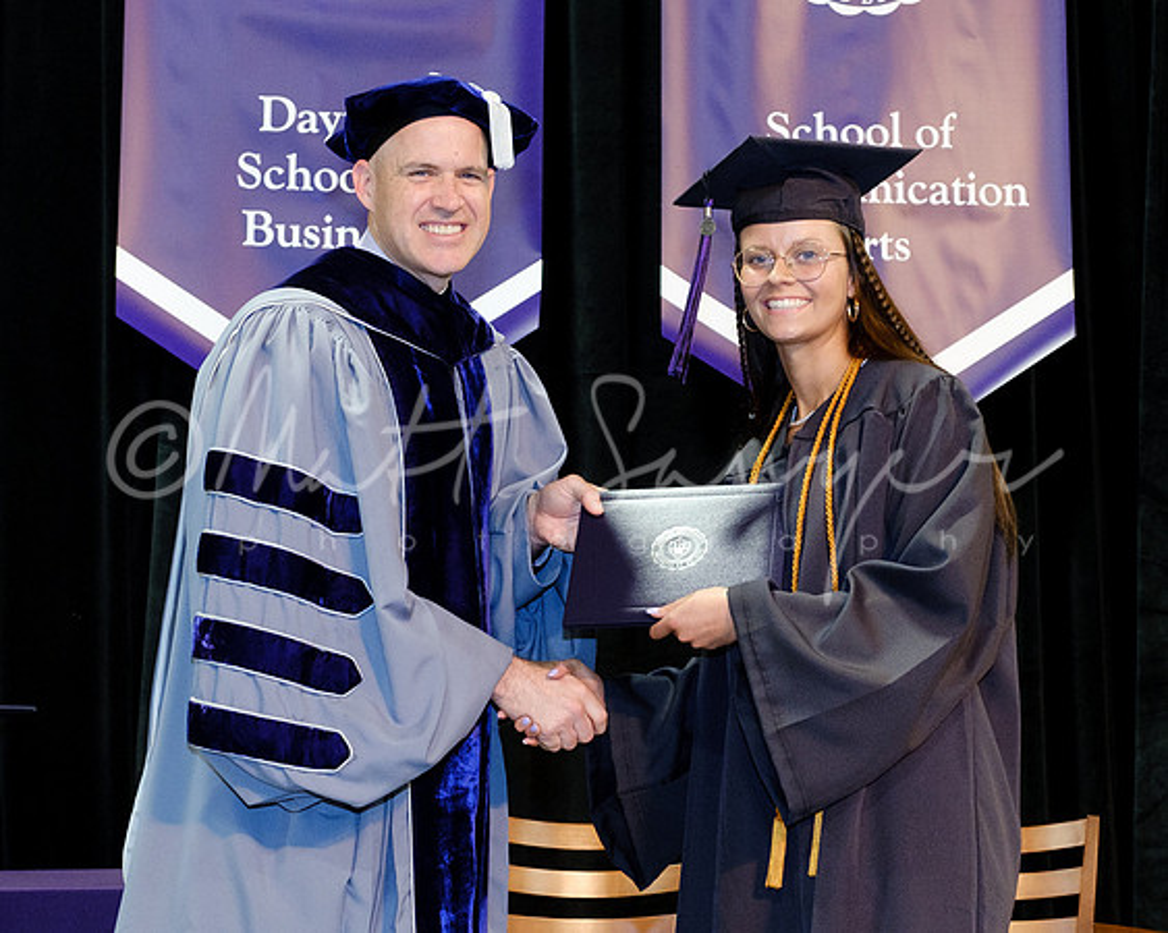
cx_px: 626
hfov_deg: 28.0
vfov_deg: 22.6
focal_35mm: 68
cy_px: 513
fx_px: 2338
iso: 1600
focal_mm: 27.4
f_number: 4
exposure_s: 1/125
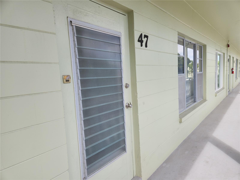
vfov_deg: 58.9
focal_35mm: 23
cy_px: 90
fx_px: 159
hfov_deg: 73.9
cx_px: 120
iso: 20
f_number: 1.8
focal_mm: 5.4
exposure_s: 1/368
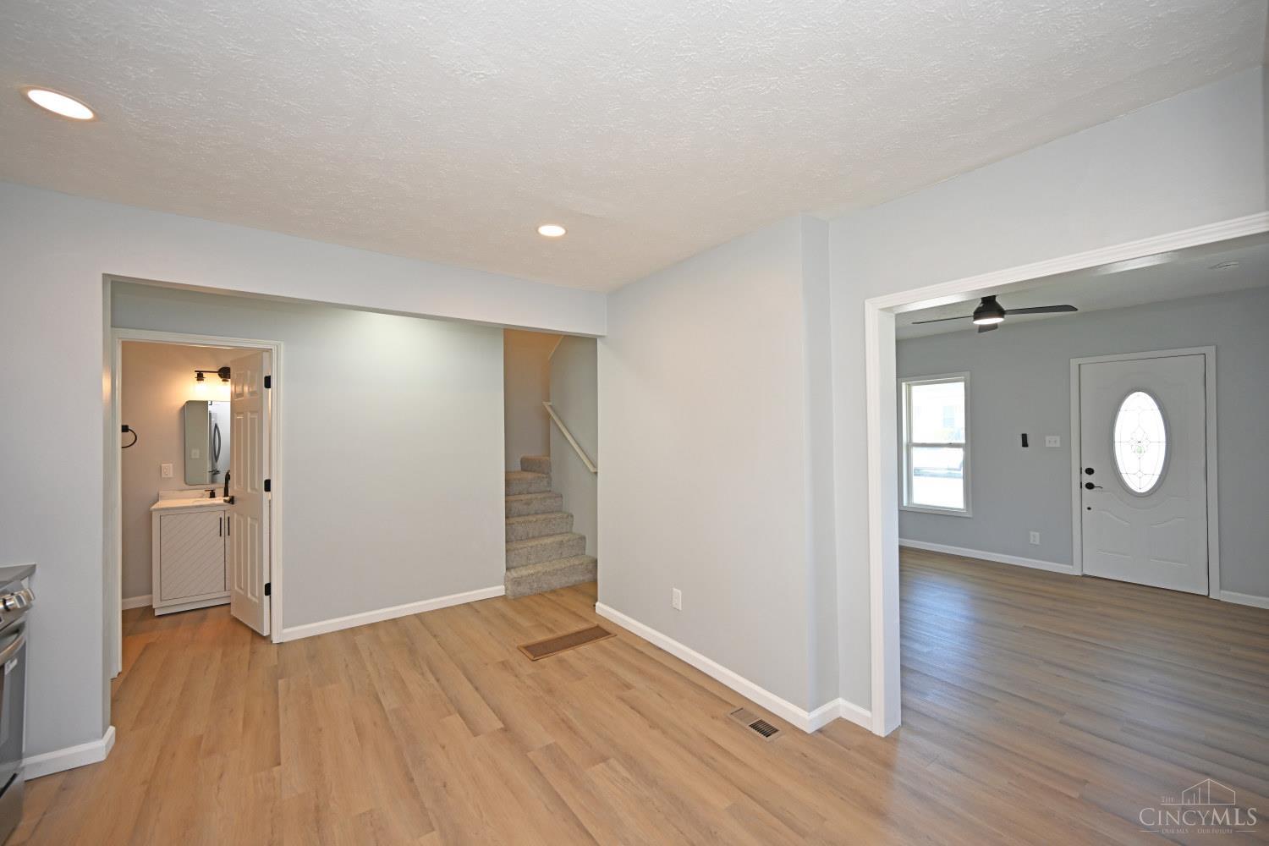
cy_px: 423
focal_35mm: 14
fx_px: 493
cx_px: 634
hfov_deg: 104.3
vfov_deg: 81.2
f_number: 4.5
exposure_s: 1/80
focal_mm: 14
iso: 200
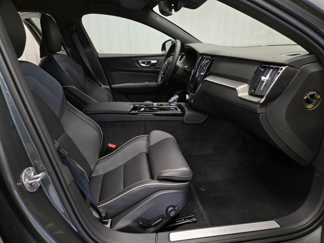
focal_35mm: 23
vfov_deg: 58.9
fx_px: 215
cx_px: 162
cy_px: 122
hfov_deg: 73.9
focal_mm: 5.4
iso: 320
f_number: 1.8
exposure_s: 1/90.1
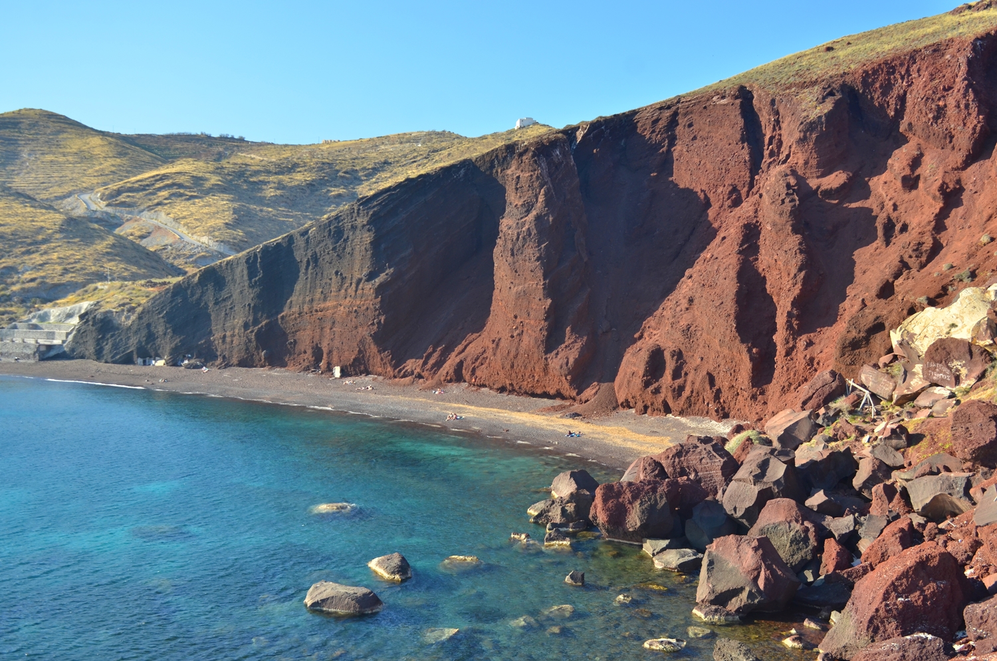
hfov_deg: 51.4
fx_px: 1037
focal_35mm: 38
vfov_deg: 35.4
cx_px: 498
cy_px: 330
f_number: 5.6
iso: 200
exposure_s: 1/640
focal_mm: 25
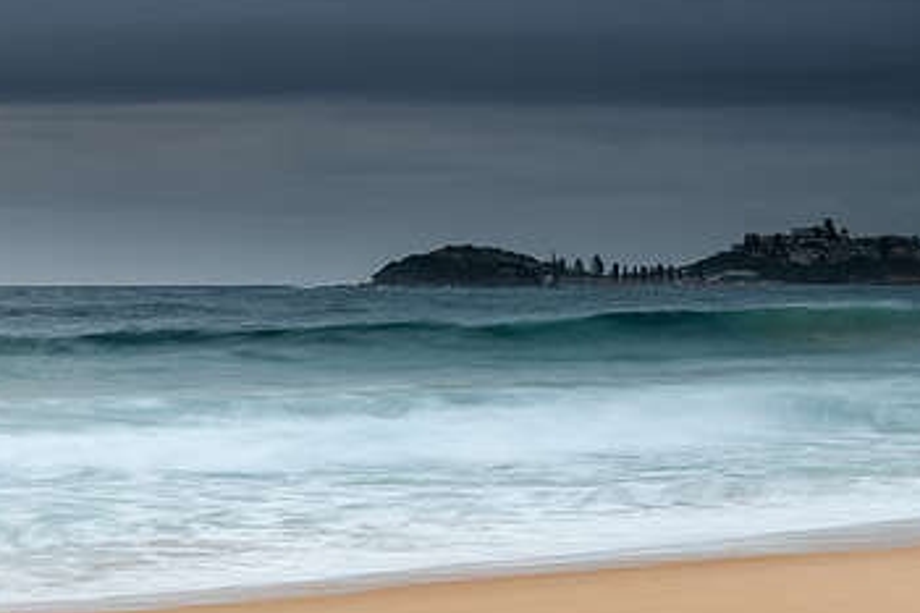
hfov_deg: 21.0
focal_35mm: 97
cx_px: 309
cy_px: 216
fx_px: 2479
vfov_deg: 14.1
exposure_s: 1/1.67
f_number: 5.6
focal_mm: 58
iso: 200
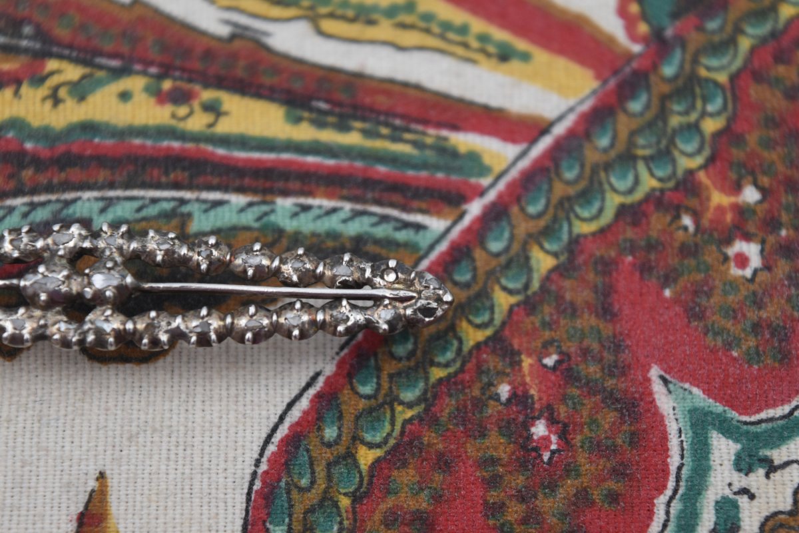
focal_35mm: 82
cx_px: 400
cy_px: 266
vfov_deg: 16.6
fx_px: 1831
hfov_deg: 24.6
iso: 400
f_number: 5.6
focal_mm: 55
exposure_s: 1/200
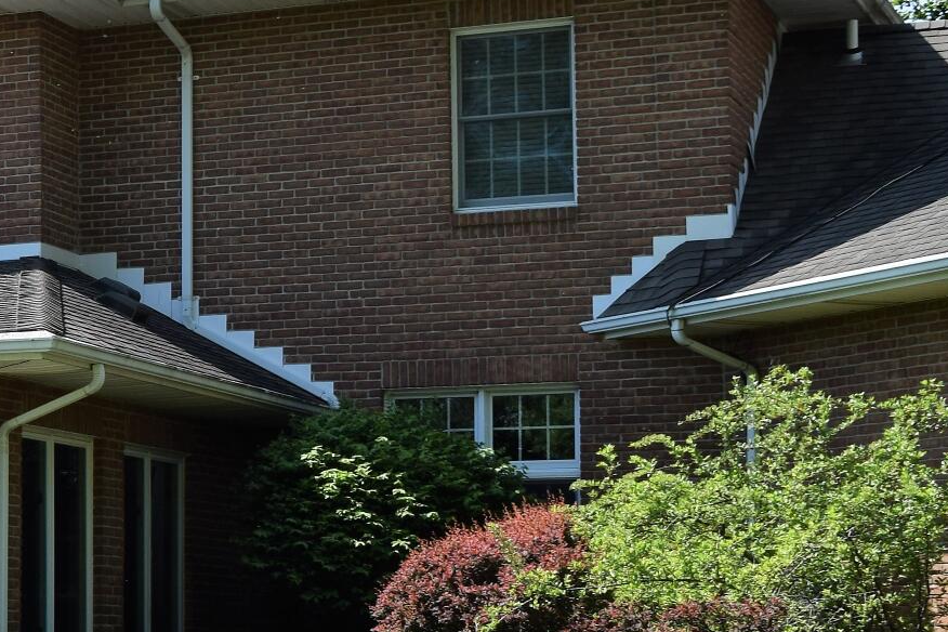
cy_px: 459
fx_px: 2975
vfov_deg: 12.1
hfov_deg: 16.2
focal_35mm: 113
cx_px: -566
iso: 100
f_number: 8
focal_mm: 22
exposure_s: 1/250
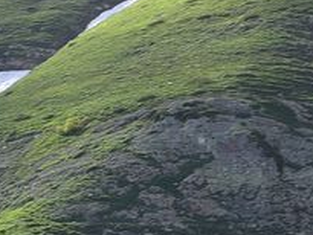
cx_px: -261
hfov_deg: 6.9
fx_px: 2533
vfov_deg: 5.3
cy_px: 201
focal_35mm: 280
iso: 200
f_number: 11
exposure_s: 1/125
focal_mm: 46
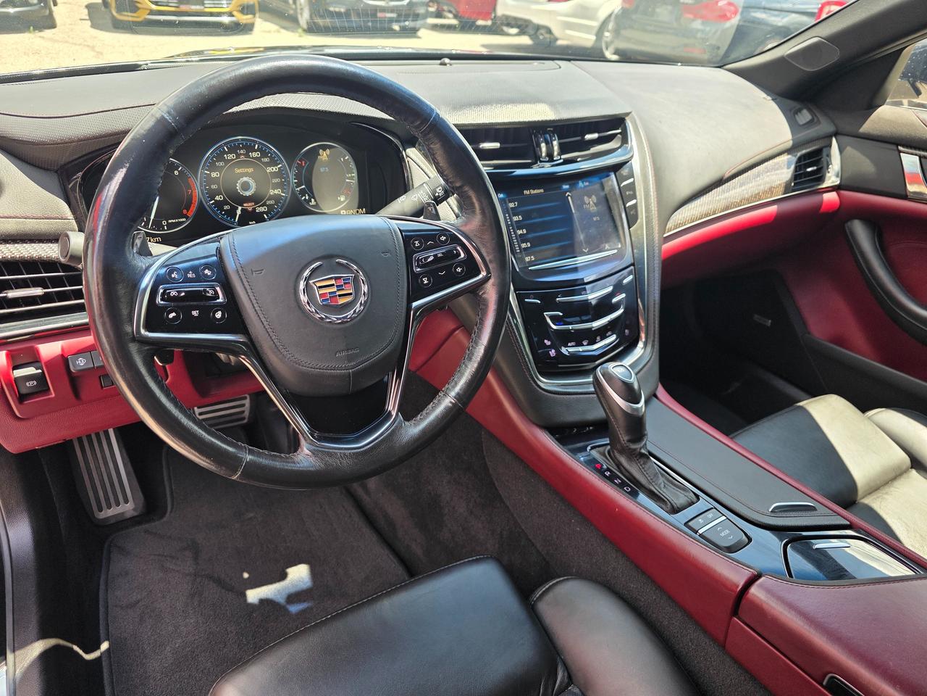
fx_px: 616
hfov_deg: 73.9
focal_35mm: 23
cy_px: 348
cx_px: 464
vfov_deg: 58.9
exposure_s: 1/180
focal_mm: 6.3
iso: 32
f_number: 1.7
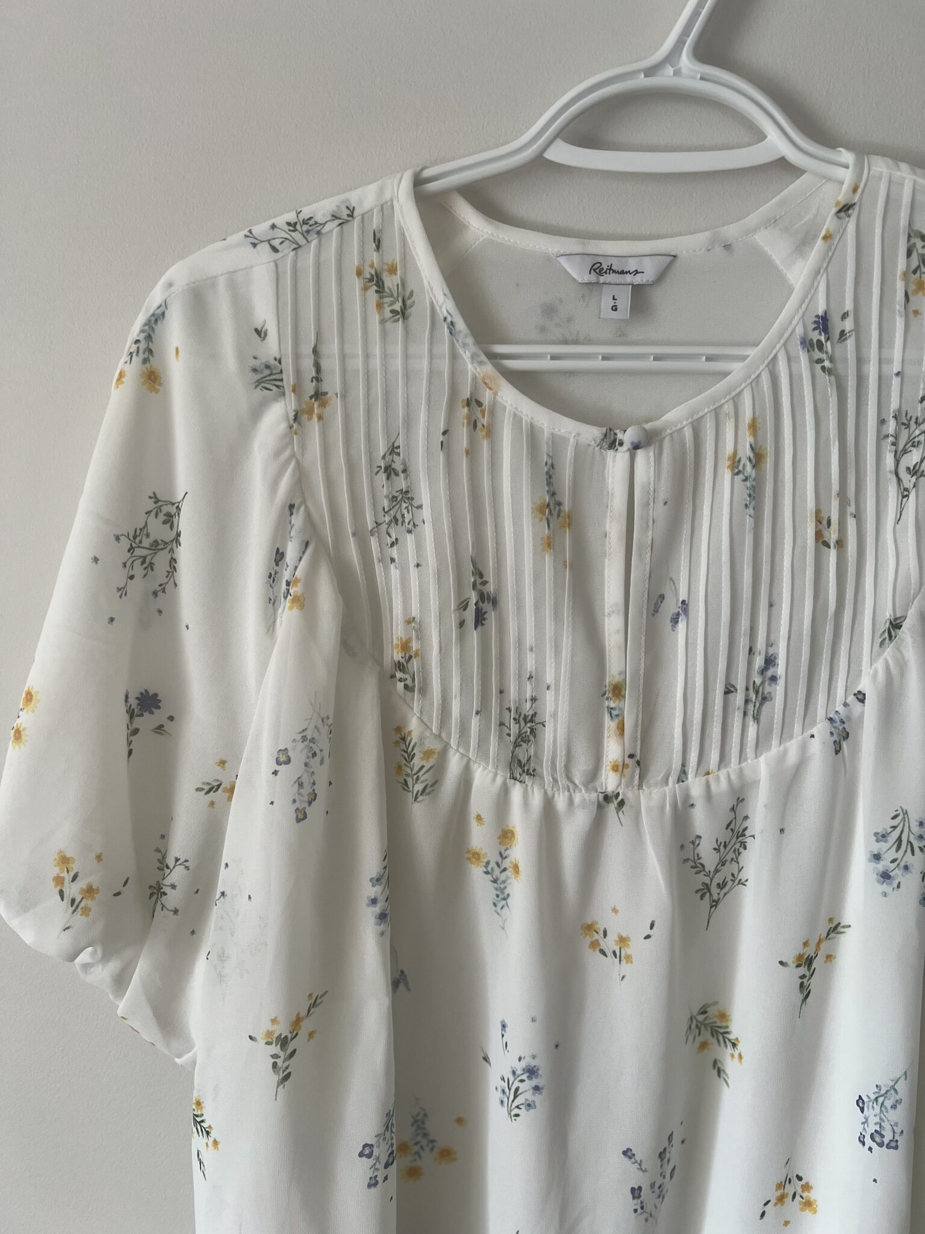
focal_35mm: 26
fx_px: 926
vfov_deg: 67.3
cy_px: 617
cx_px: 462
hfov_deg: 53.1
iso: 125
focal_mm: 5.7
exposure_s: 1/118
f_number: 1.5
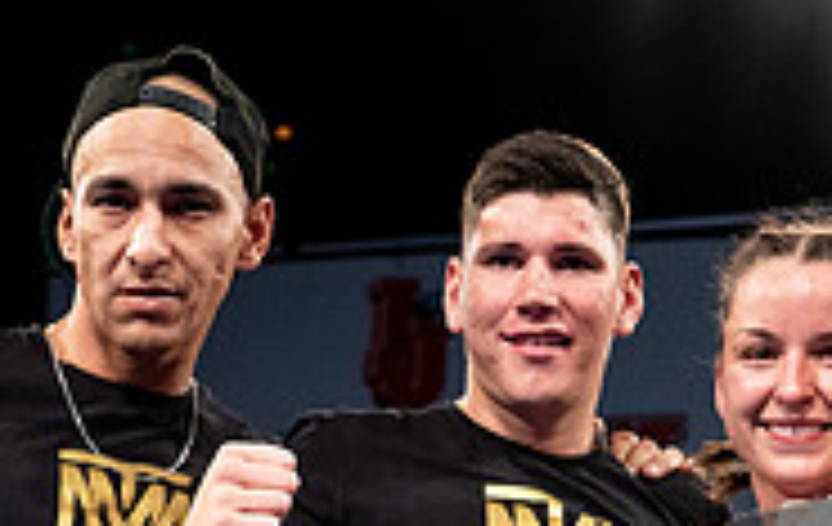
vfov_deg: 9.6
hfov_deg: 15.1
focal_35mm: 137
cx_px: 690
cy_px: 570
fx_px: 3117
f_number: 4
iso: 3200
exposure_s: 1/1000
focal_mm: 42
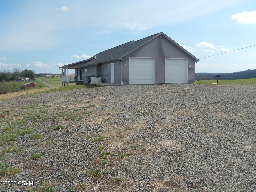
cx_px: 128
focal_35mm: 32
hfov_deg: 56.8
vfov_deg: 44.2
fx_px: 237
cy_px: 96
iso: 125
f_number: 7.6
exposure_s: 1/400
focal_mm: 5.7
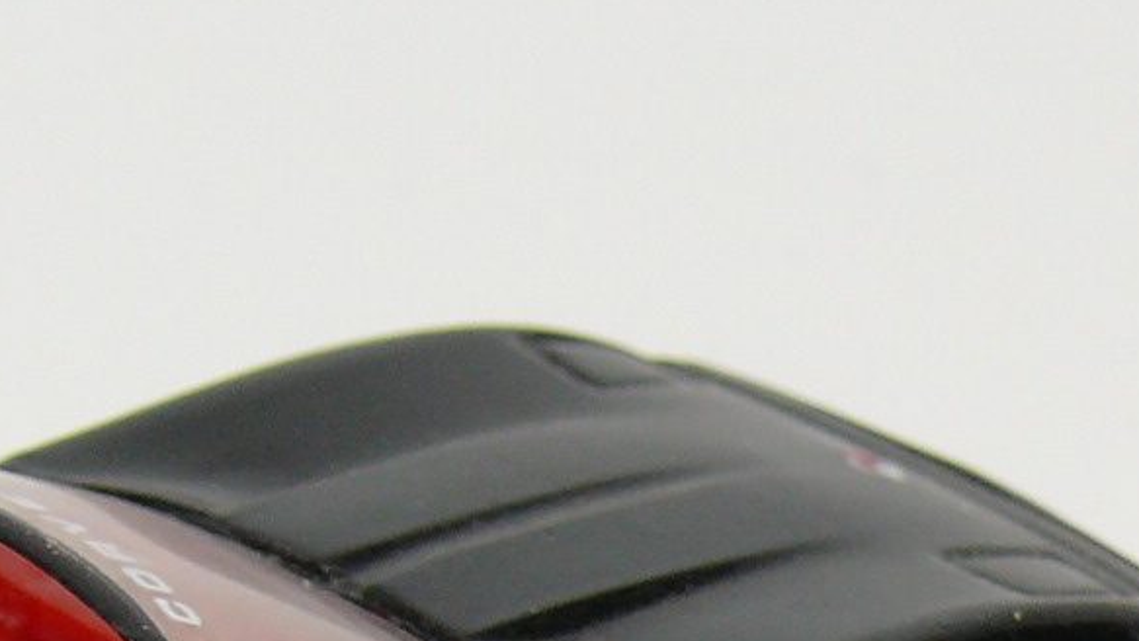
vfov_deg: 3.7
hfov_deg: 6.5
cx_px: -20
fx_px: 9937
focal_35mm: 329
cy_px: 788
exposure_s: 1/30
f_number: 4
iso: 100
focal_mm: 13.9
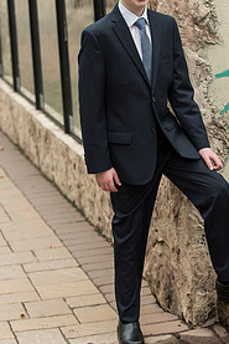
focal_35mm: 133
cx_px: 177
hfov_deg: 10.3
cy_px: 139
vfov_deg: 15.4
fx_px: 1267
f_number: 3.5
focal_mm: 82
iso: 400
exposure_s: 1/800
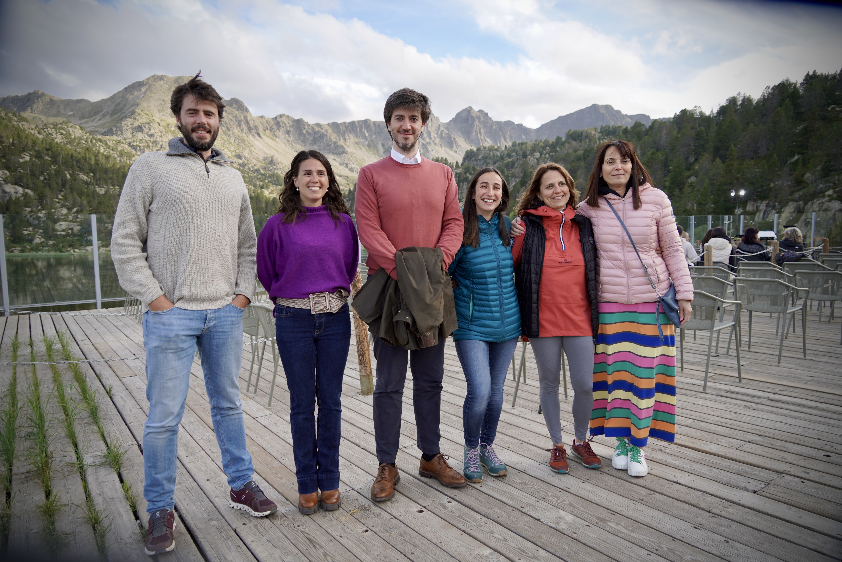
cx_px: 421
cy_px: 281
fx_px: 561
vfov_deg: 53.1
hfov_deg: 73.7
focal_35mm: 24
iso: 100
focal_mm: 24
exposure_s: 1/160
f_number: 4
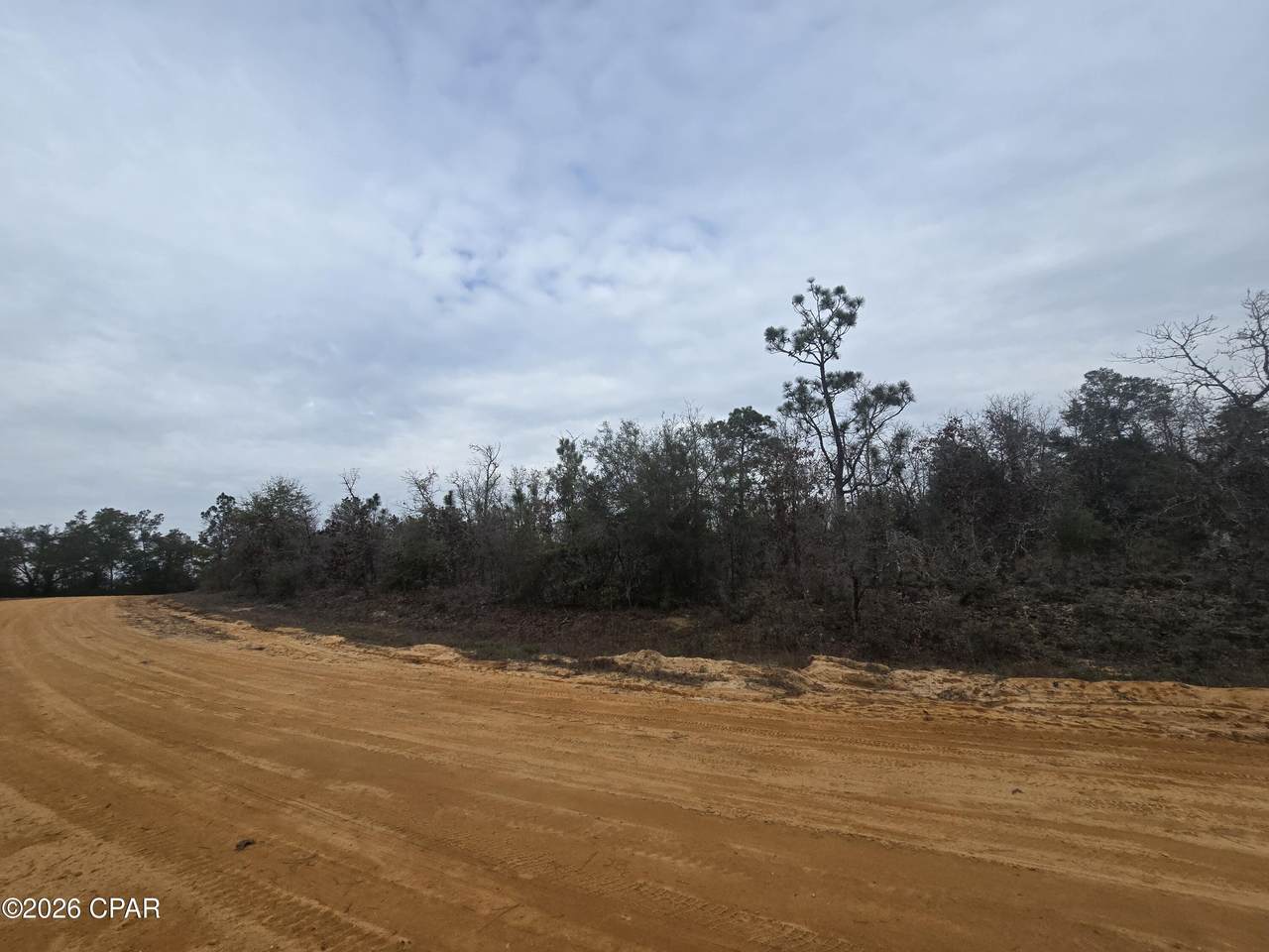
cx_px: 634
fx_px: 477
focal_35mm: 13
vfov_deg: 89.9
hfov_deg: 106.2
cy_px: 476
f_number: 2.2
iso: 50
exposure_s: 1/2686
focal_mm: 2.2
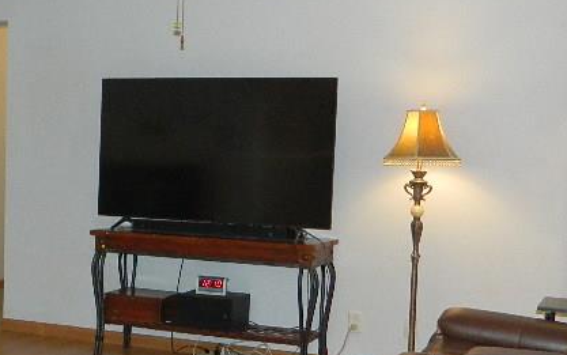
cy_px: 223
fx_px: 1005
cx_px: 133
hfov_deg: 30.9
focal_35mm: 65
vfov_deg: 20.0
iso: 250
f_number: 3.1
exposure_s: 1/30
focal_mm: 4.5
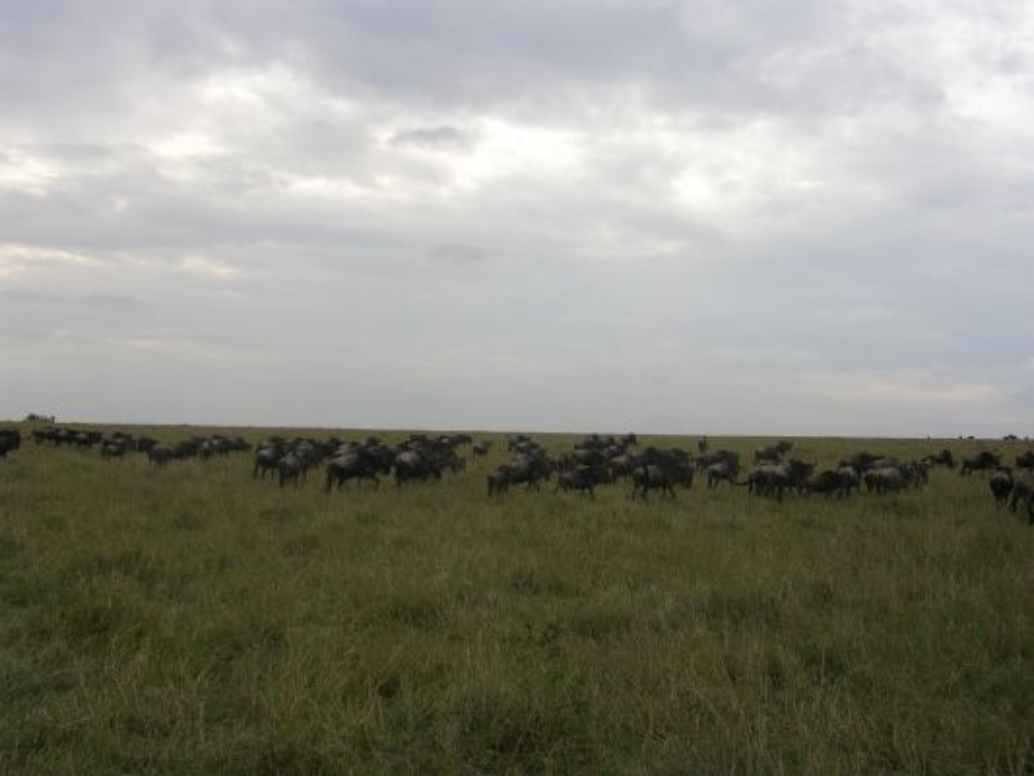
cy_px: 388
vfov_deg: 37.7
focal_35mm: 38
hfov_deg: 49.0
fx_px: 1135
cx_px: 517
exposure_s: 1/184
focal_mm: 5.8
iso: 50
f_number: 5.6
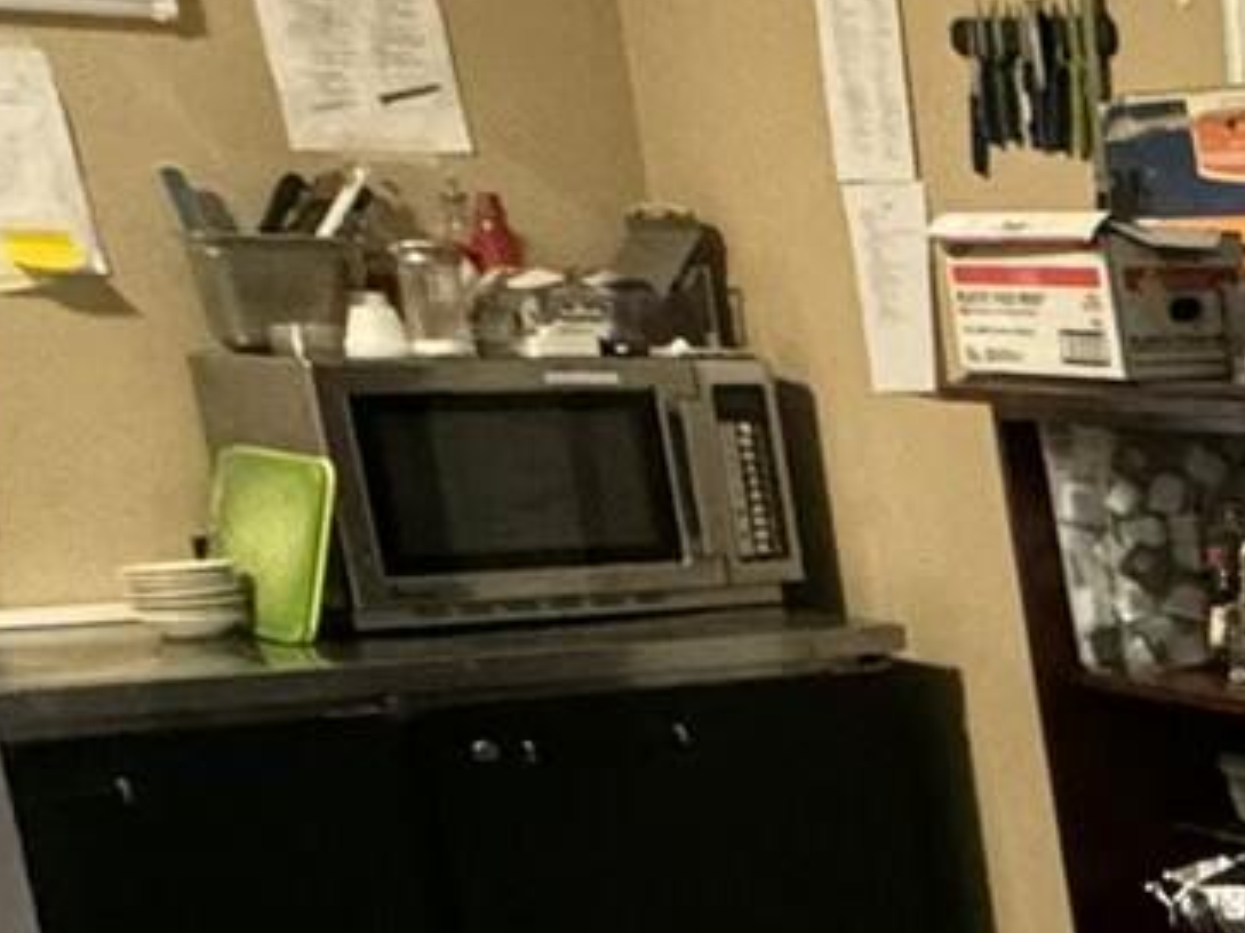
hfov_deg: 17.0
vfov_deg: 17.7
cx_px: 2593
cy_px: 1153
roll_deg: -1.2
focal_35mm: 79
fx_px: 2840
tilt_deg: -16.7
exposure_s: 1/60
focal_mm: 2.22
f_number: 2.2
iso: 800
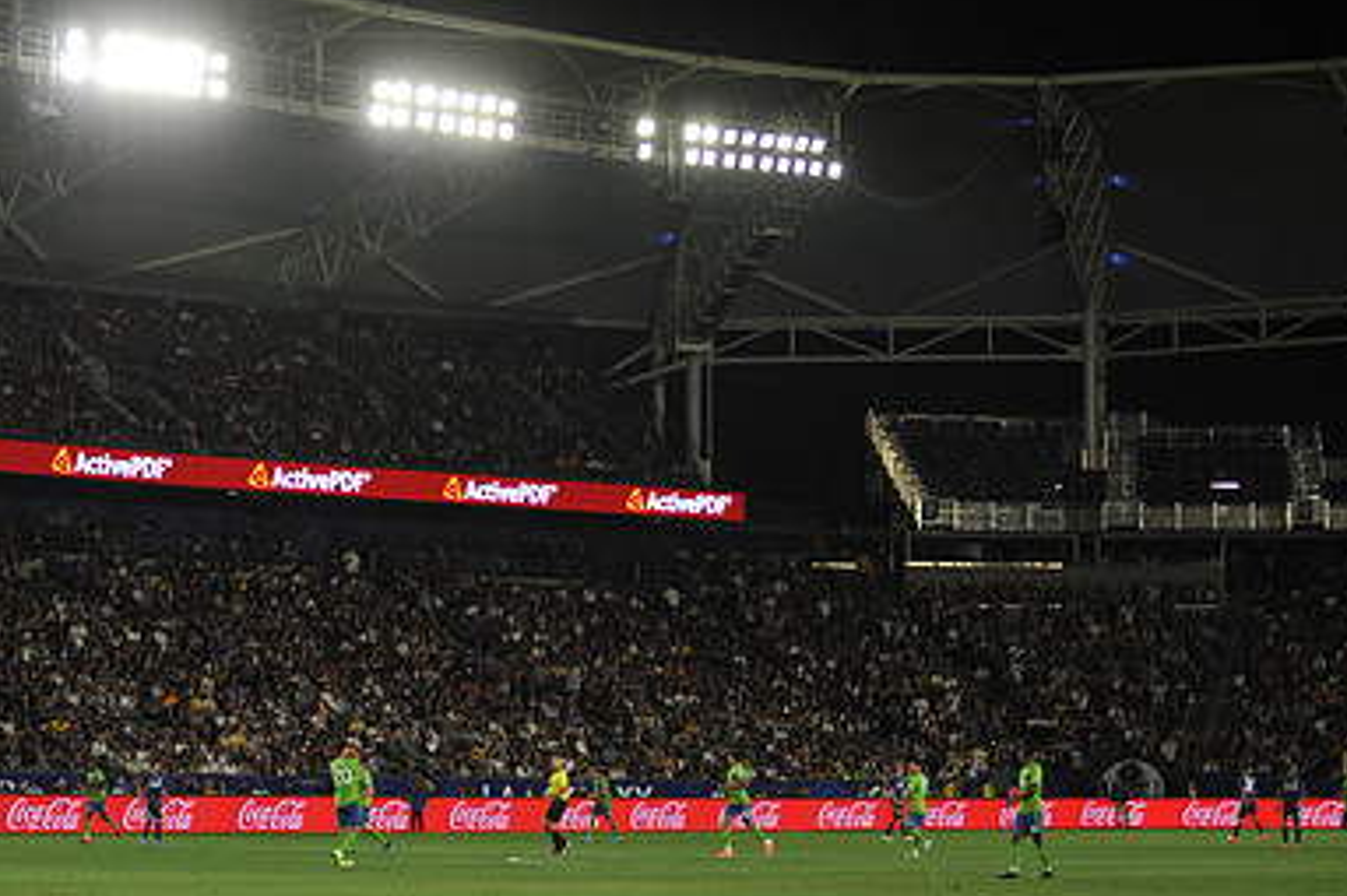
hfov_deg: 19.2
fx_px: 3964
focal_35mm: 106
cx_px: 422
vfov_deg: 12.9
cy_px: 566
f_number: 2.8
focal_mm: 70
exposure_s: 1/1600
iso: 1600
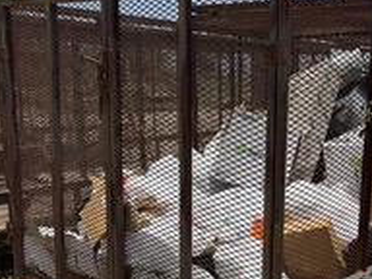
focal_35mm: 50
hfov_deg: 36.4
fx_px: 537
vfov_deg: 28.9
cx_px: 316
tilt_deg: -12.5
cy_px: 188
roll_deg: -2.5
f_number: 1.78
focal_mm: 6.76
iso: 80
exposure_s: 1/5319
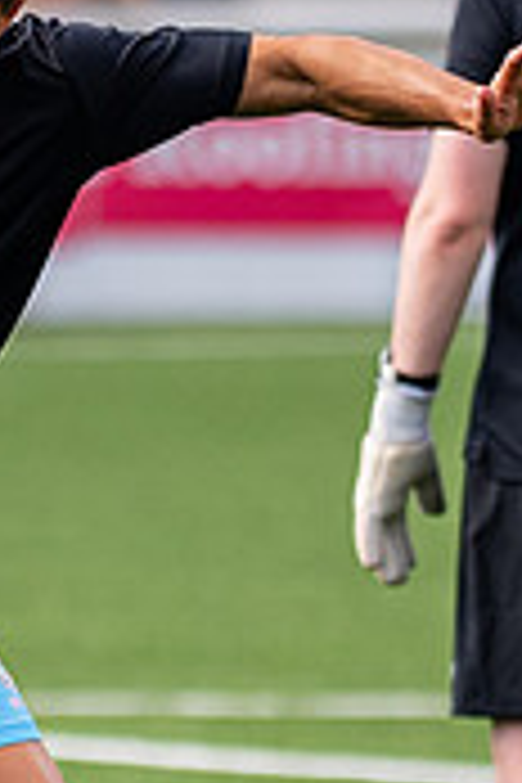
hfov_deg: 1.5
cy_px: 826
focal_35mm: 915
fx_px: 19900
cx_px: 83
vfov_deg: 2.3
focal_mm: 135
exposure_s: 1/5000
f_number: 1.8
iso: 200
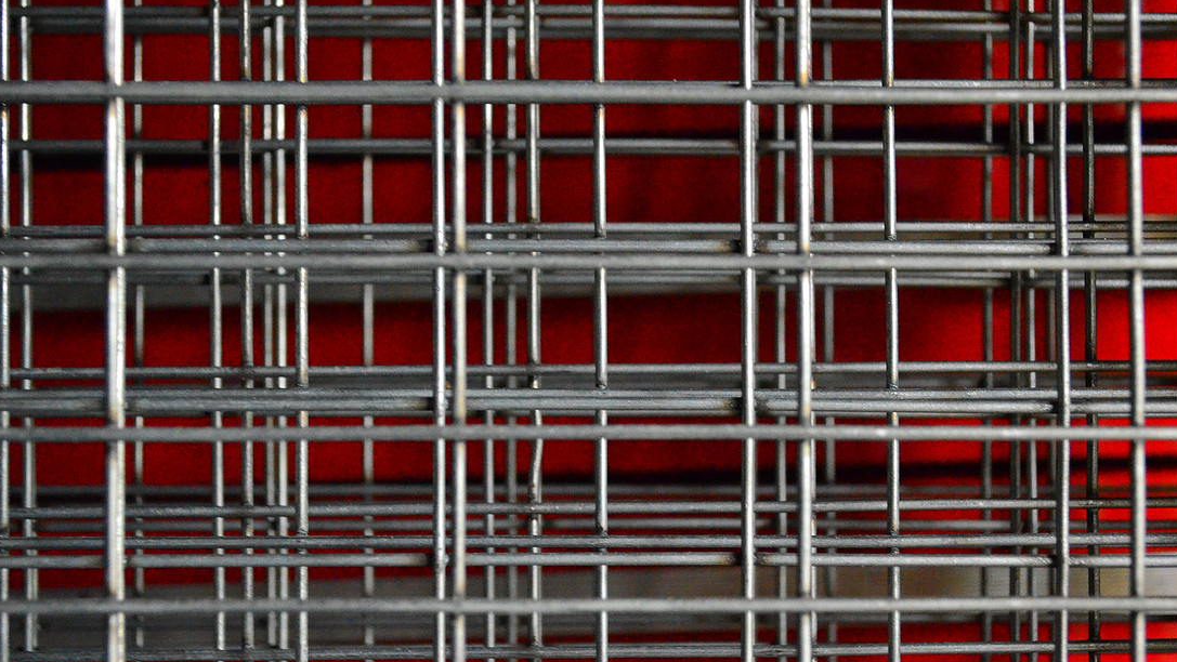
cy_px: 373
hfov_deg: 37.5
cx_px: 591
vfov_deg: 21.6
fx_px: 1733
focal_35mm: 56
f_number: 5
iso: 6400
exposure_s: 1/30
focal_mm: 35
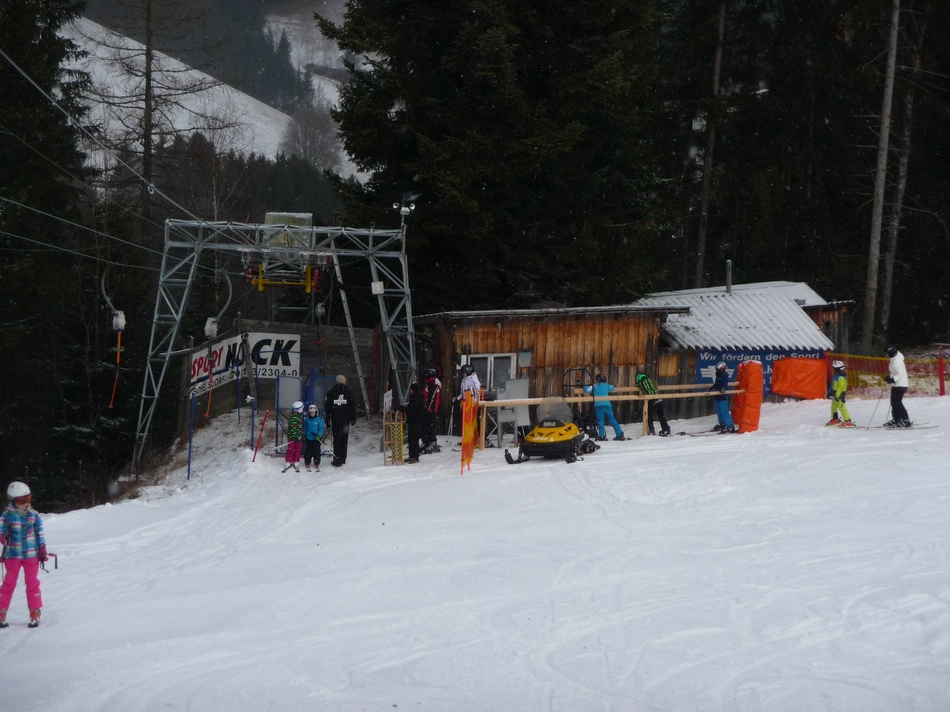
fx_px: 4884
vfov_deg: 8.3
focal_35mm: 178
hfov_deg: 11.1
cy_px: 356
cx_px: 475
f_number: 4.8
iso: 100
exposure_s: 1/400
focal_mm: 30.5
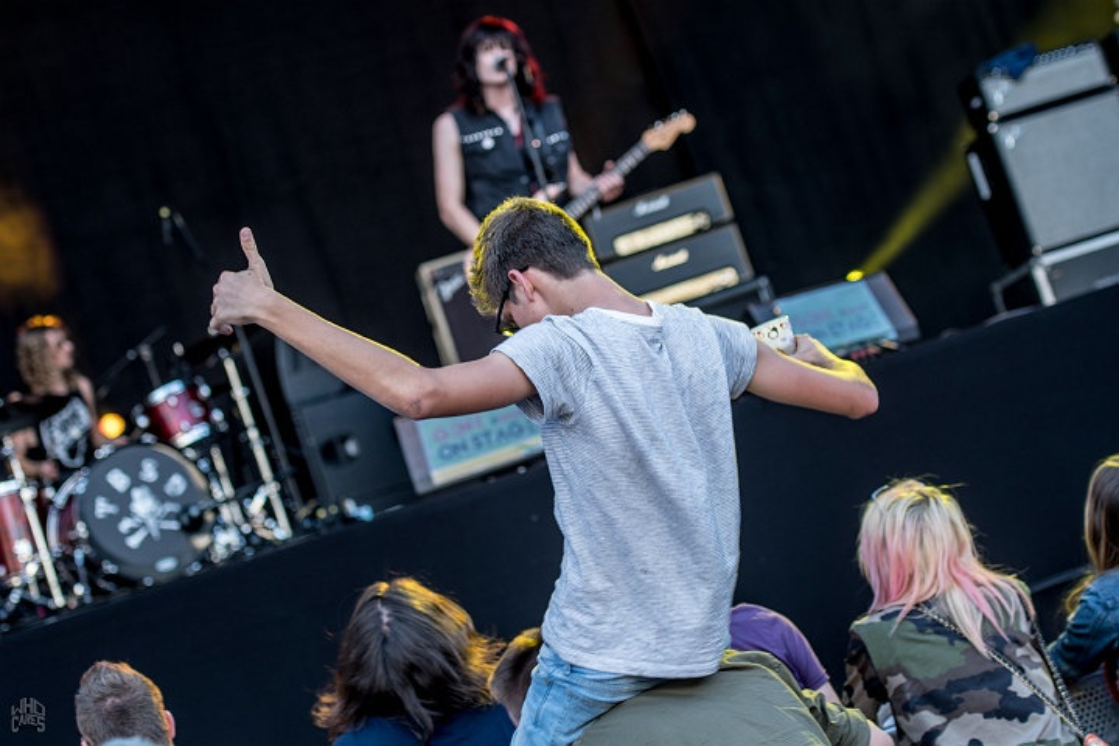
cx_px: 560
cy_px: 373
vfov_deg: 13.0
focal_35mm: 105
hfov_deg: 19.5
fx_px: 3263
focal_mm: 70
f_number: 2.8
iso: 100
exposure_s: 1/100
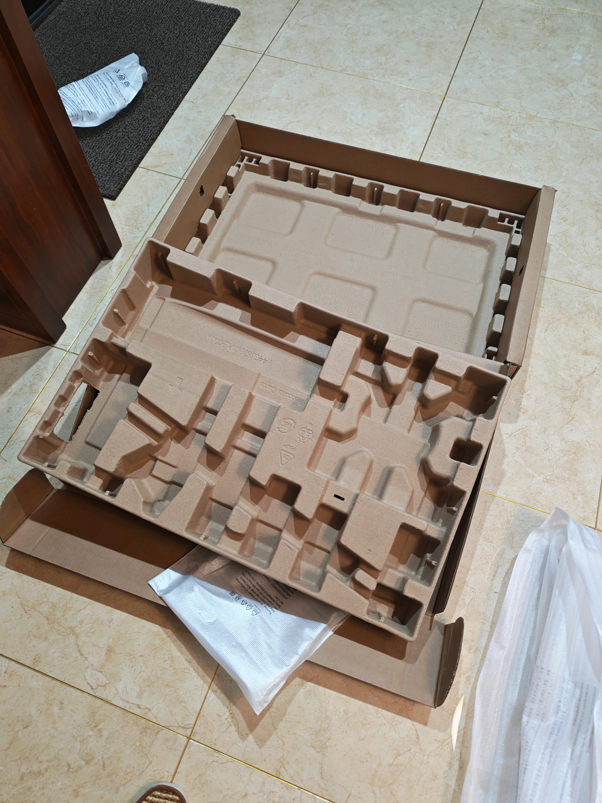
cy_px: 402
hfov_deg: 56.8
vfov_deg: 71.6
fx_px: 557
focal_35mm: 24
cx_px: 301
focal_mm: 6.67
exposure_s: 1/25
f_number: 1.95
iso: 1000
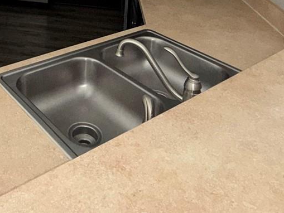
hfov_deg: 40.5
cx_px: 44
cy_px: -80
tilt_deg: -6.3
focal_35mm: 44
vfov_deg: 26.6
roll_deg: -2.8
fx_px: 361
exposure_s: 1/103
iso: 80
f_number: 2.2
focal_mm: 2.22
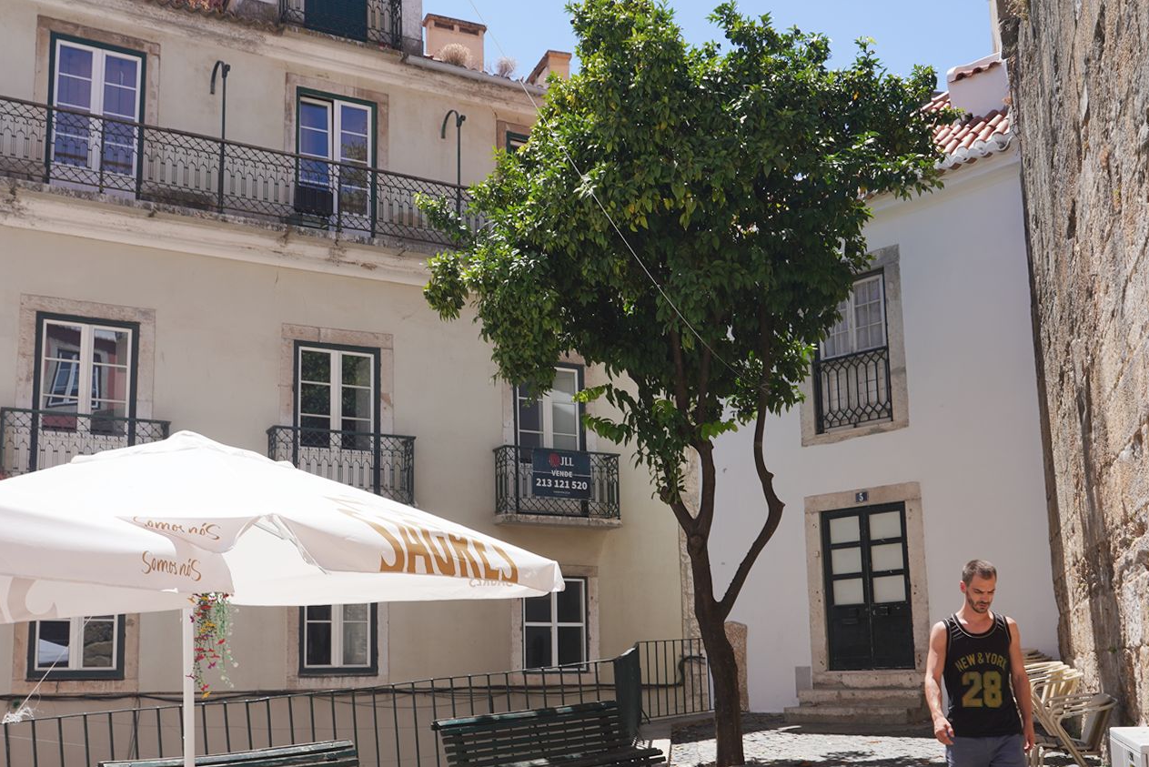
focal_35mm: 38
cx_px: 543
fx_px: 1213
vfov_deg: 34.8
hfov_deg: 50.7
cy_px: 503
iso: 100
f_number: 13
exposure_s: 1/100
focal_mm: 24
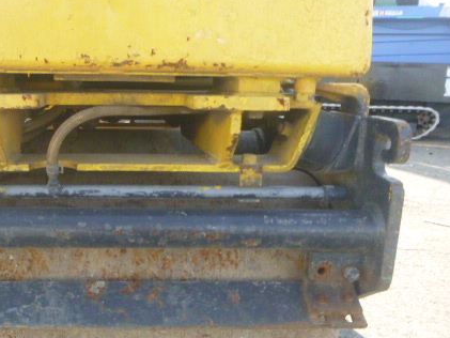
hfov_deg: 47.3
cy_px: 184
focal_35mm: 38
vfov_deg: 37.7
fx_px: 494
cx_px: 119
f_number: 9
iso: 400
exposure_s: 1/320
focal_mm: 4.5
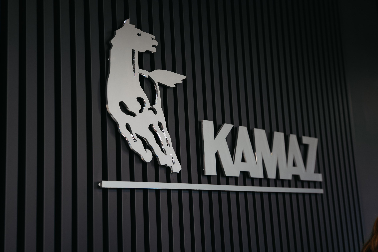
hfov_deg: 39.6
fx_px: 525
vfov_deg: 27.0
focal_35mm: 50
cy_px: 126
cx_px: 189
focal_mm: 50
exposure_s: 1/125
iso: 160
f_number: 2.2
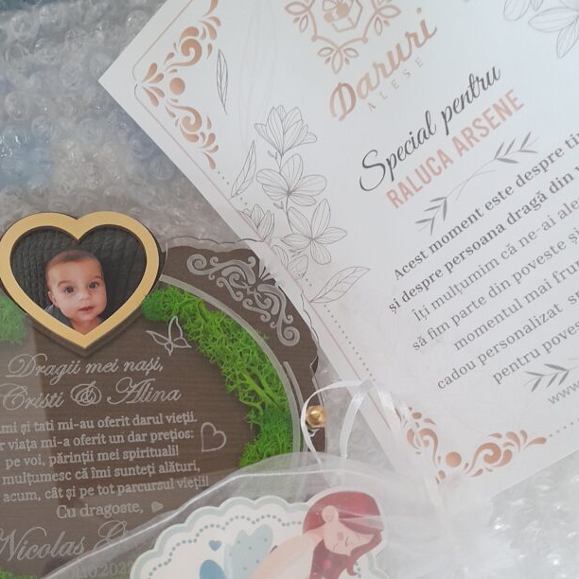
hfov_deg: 44.7
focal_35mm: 37
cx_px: 233
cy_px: 423
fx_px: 700
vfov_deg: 43.7
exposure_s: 1/25
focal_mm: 4.6
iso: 500
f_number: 2
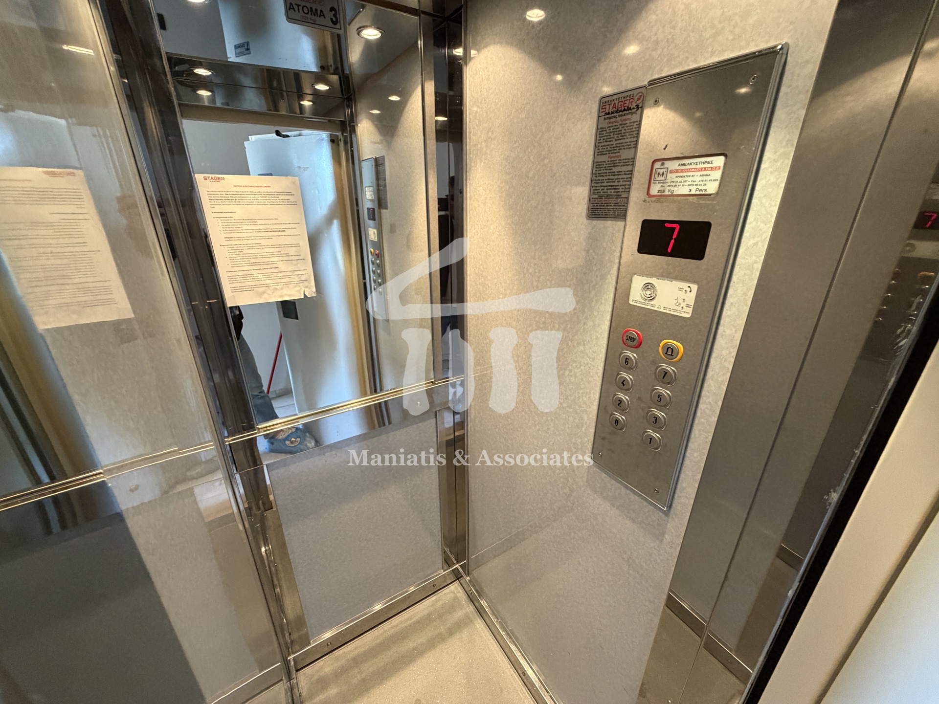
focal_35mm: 14
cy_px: 352
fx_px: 380
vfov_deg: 85.7
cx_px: 470
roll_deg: +0.2
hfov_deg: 102.1
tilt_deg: -22.1
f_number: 2.2
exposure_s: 1/50
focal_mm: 2.22
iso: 400
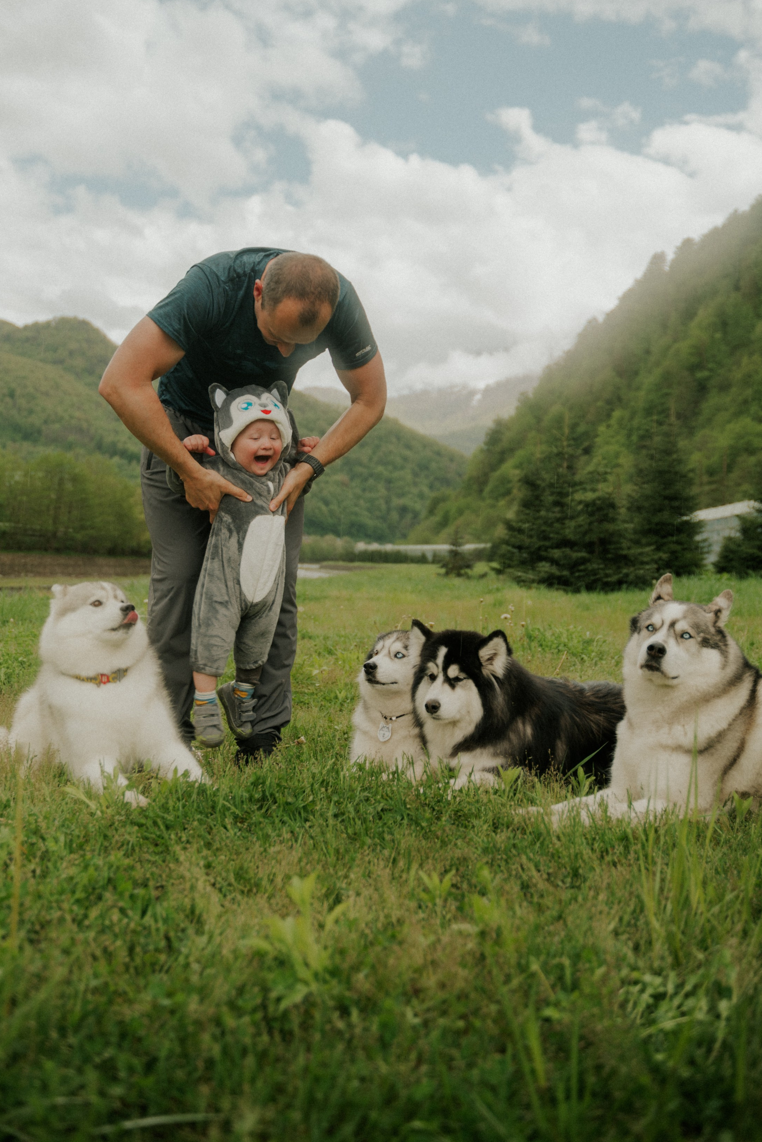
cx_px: 349
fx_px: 1111
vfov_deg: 53.9
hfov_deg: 37.8
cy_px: 443
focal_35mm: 35
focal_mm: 28
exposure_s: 1/125
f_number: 2.8
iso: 100
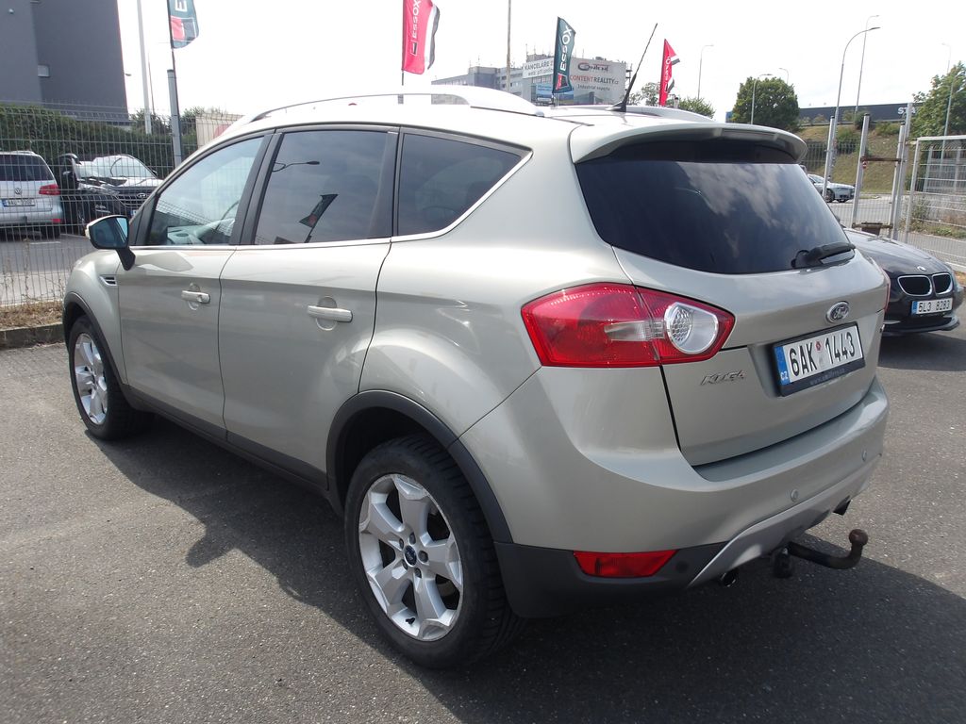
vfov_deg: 51.4
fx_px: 753
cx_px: 483
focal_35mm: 27
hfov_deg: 65.3
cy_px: 362
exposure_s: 1/85
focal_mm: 4.9
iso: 100
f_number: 10.4
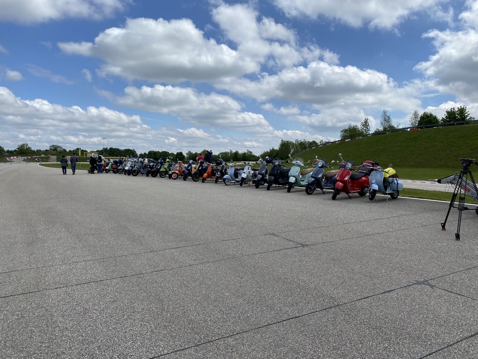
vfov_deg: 53.1
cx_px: 239
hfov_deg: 67.3
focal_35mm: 26
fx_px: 359
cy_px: 180
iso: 32
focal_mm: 4.25
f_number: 1.8
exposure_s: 1/5747
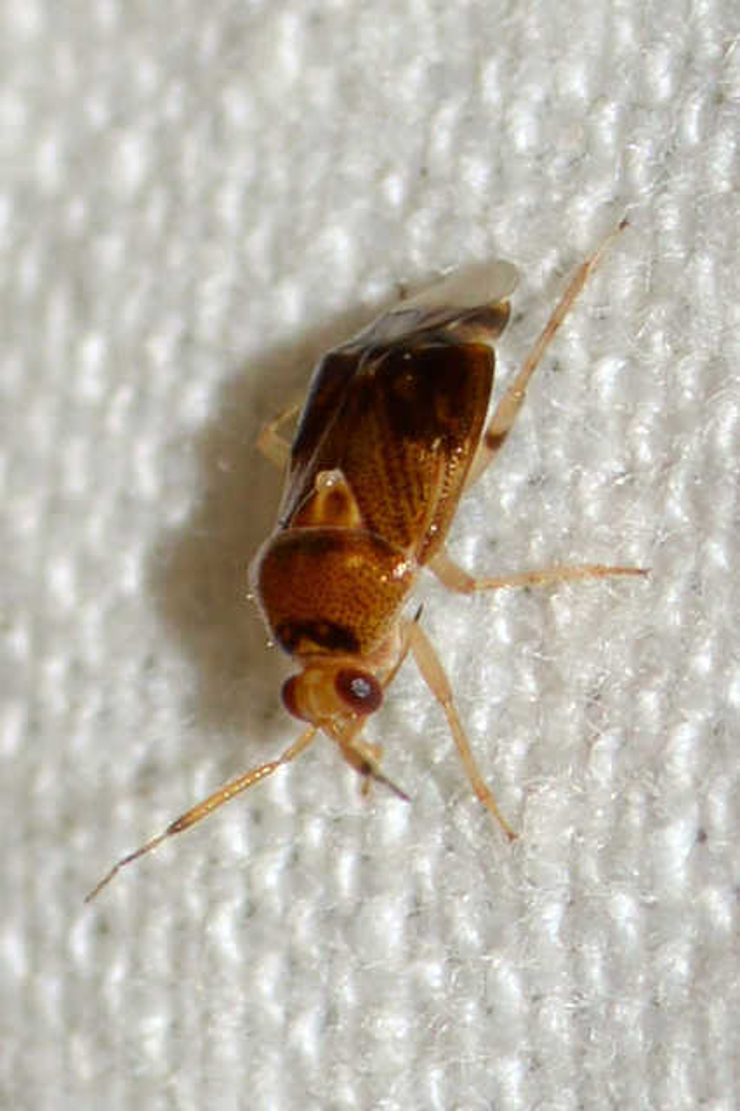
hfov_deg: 9.1
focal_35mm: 150
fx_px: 4630
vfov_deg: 13.7
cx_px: 370
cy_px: 556
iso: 100
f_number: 18
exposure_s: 1/200
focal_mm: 100
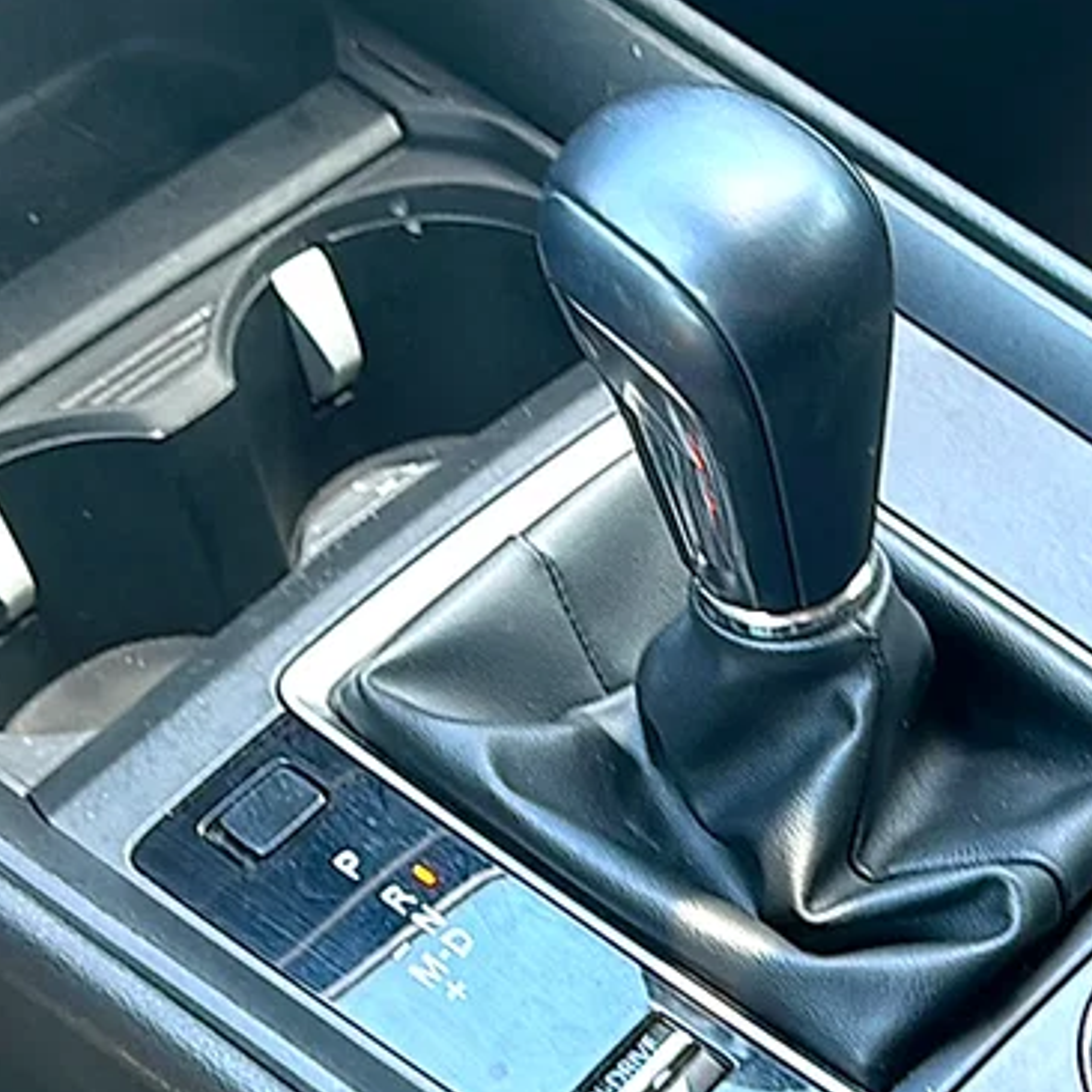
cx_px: 722
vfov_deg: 26.0
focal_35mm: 66
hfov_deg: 26.0
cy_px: 727
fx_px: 2356
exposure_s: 1/40
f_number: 1.78
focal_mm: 6.86
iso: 64
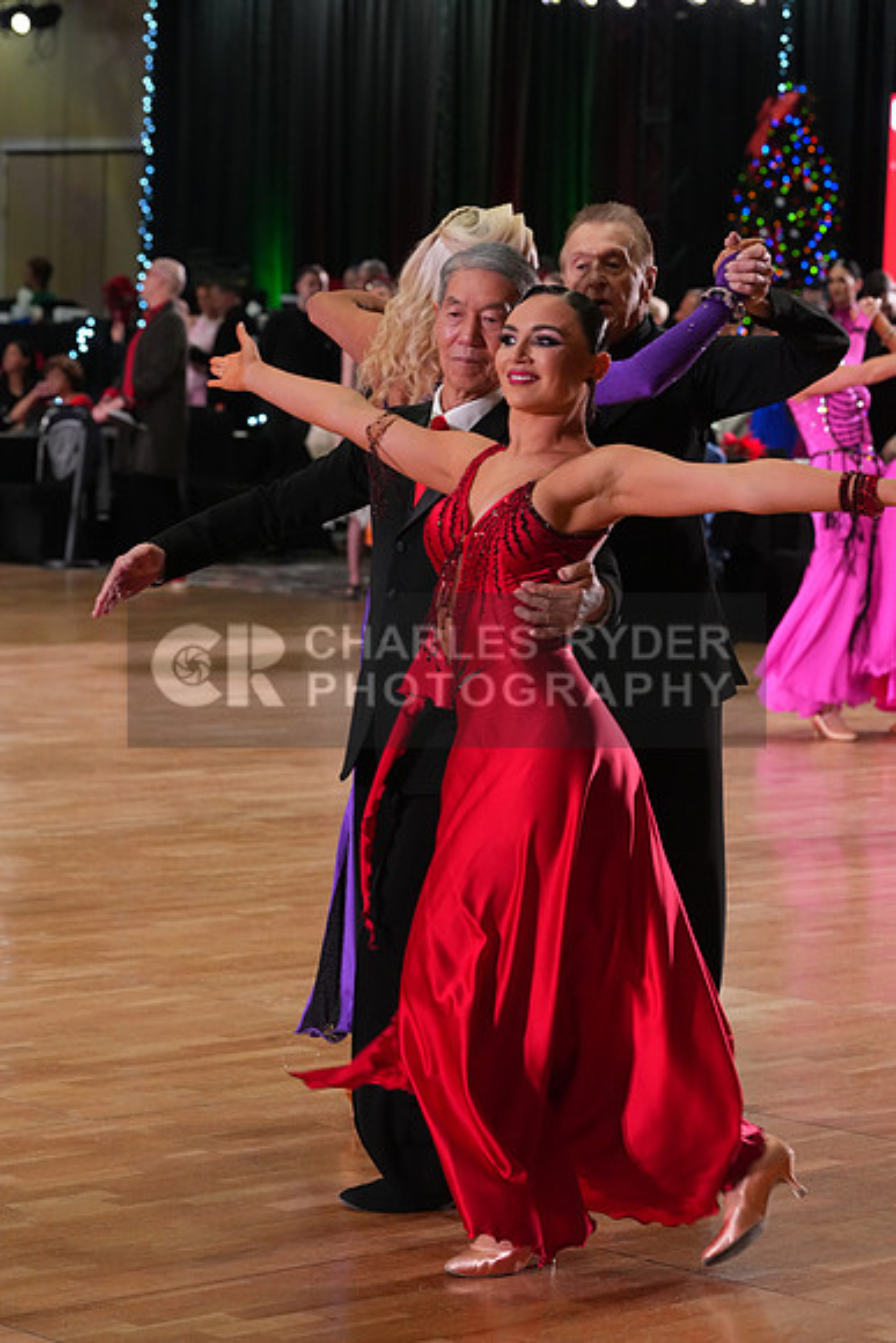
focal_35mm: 109
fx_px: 4067
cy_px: 672
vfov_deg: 18.8
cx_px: 448
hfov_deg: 12.6
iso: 4000
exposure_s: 1/200
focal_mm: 109
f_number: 6.3
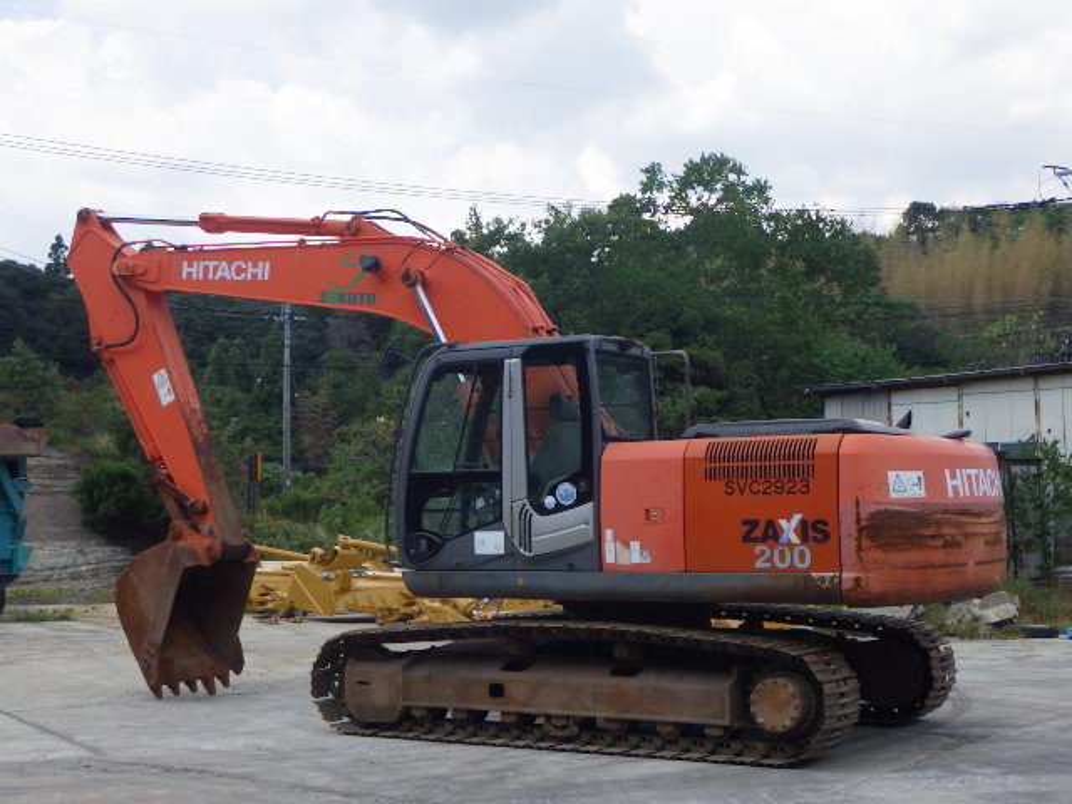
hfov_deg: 37.5
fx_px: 1579
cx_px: 536
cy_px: 402
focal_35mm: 51
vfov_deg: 28.6
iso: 250
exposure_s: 1/500
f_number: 5.3
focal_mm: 9.1
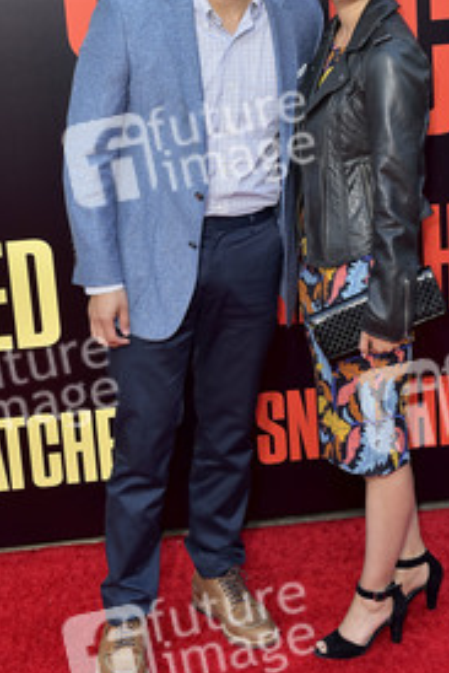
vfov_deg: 27.6
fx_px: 1364
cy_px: 273
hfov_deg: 18.7
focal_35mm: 73
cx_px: 261
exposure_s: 1/320
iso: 500
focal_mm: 50
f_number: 6.3
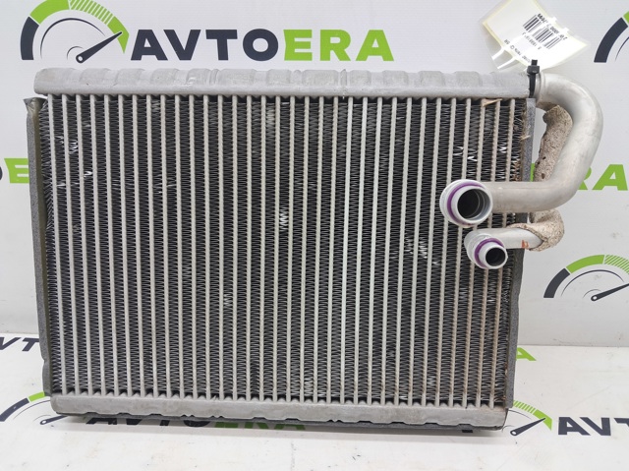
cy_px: 236
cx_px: 314
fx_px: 490
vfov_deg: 51.3
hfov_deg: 65.4
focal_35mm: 27
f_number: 1.8
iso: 50
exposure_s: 1/50
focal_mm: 4
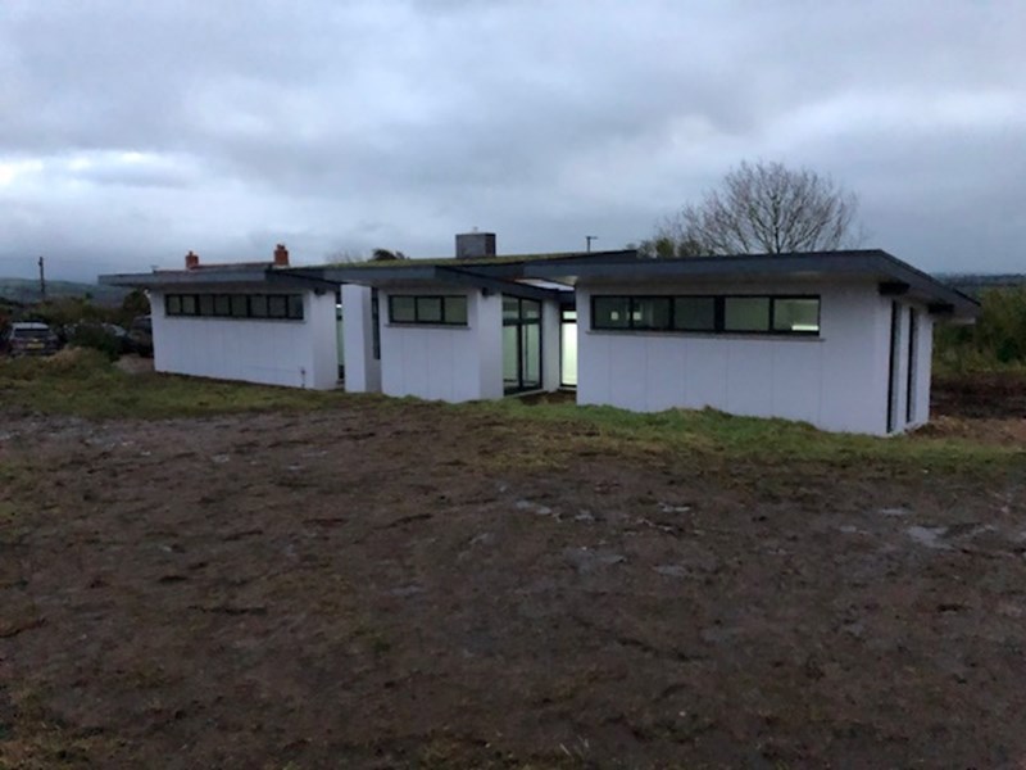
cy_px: 385
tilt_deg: -7.5
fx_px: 830
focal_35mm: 28
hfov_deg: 63.4
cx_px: 513
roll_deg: +0.8
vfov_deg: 49.7
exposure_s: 1/6
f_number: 1.8
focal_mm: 3.99
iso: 80
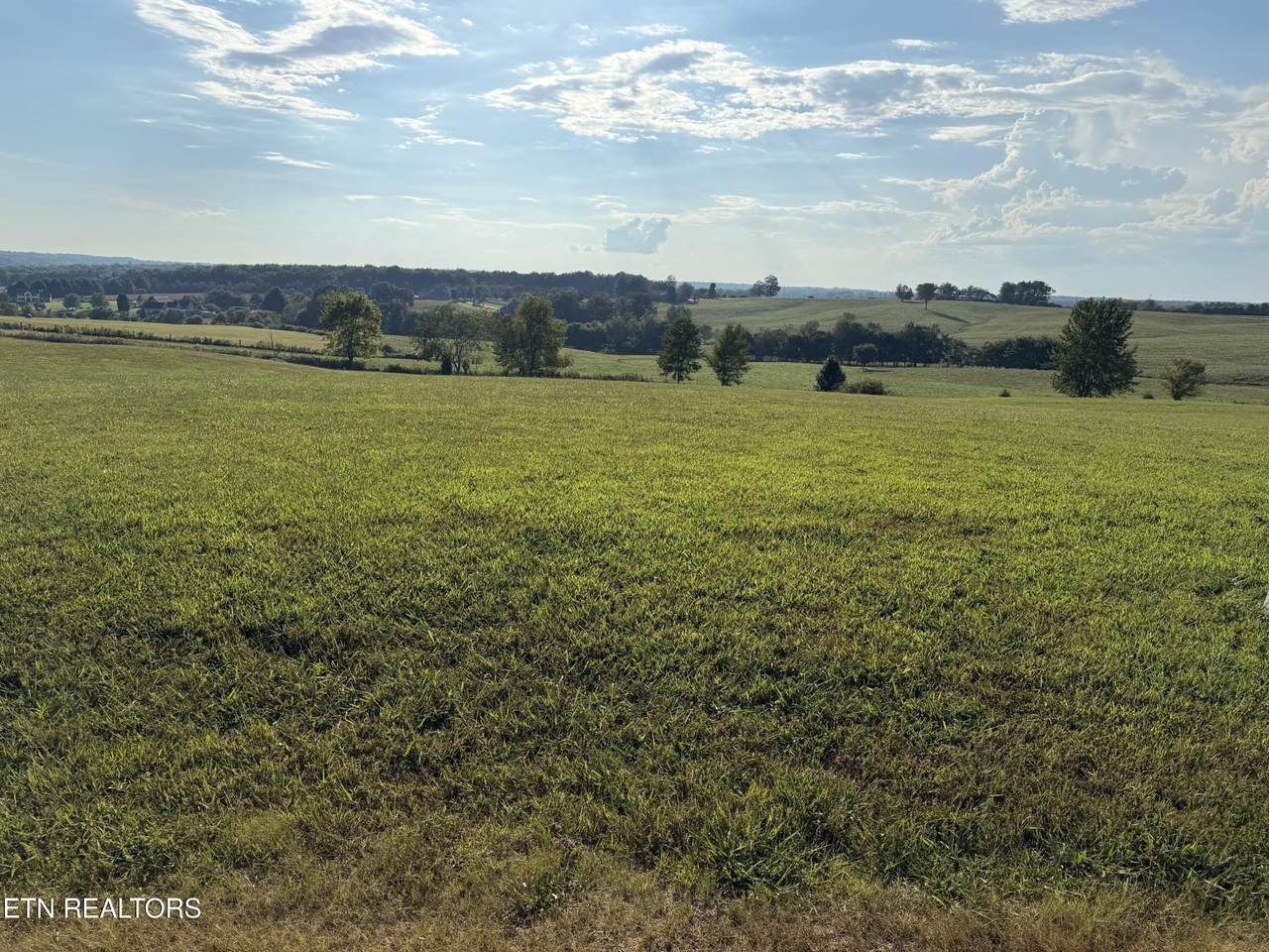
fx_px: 880
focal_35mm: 24
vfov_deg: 56.8
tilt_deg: -10.9
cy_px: 476
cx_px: 634
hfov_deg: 71.6
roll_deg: -2.9
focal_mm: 6.76
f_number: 1.78
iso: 80
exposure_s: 1/10309
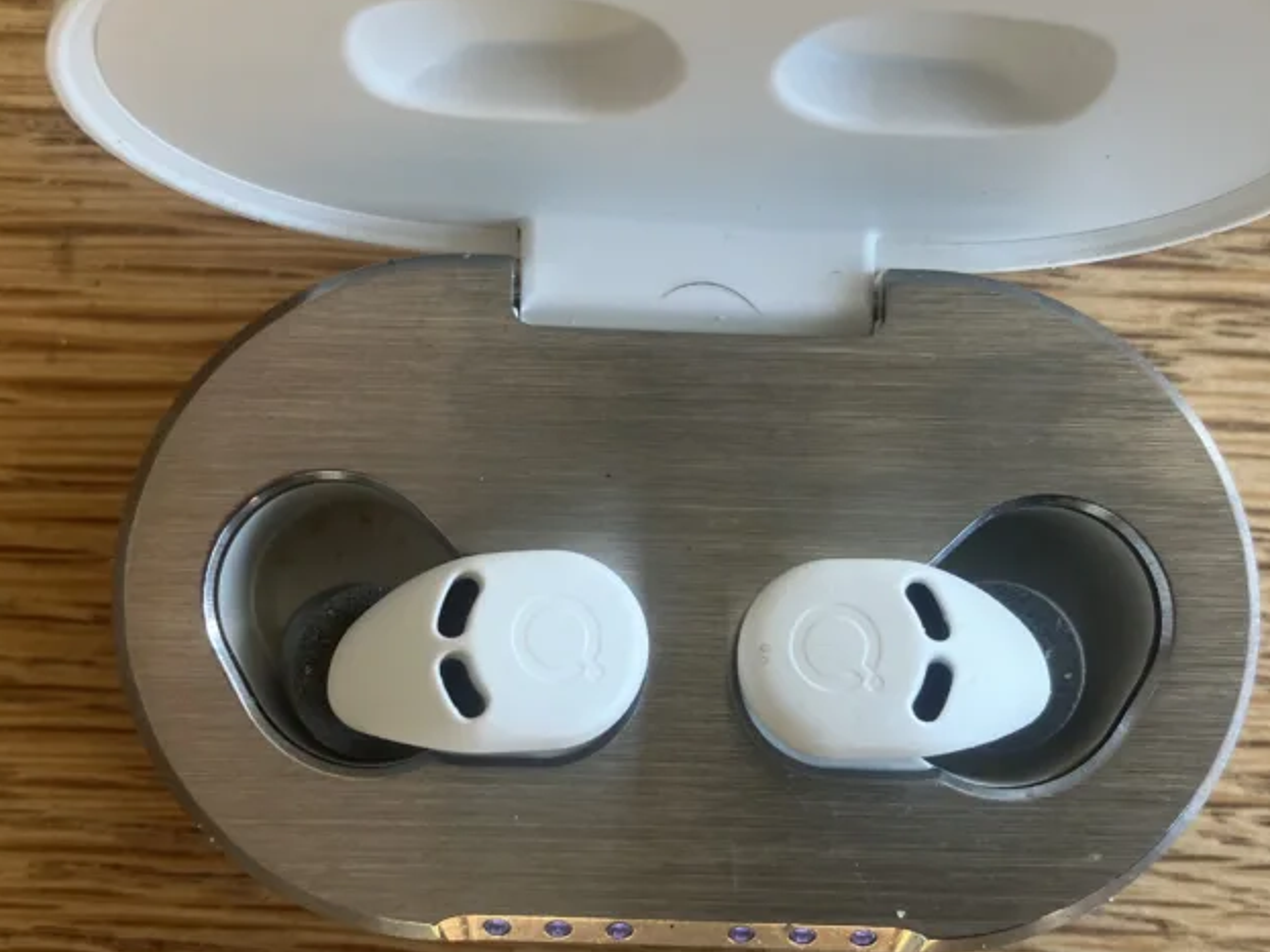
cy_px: 471
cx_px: 632
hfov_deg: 41.2
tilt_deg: -85.3
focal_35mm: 46
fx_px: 1687
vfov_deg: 31.5
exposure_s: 1/121
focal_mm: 3.99
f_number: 1.8
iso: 50
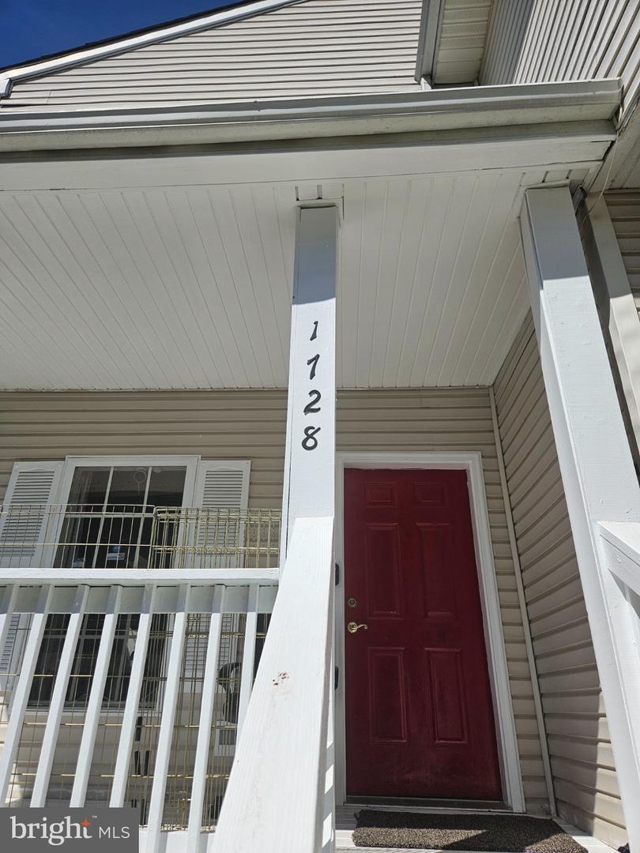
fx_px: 567
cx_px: 320
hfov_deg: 58.9
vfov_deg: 73.9
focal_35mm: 23
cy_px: 426
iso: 25
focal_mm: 5.4
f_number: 1.8
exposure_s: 1/4131
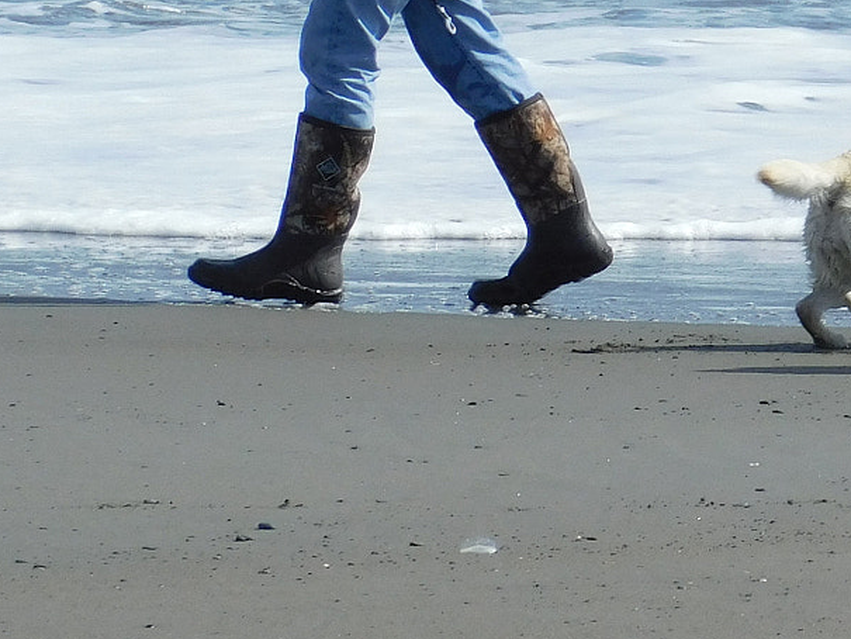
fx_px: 25622
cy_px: 152
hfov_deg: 1.9
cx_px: 768
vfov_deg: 1.4
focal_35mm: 1042
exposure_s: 1/640
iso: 125
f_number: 5.9
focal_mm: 70
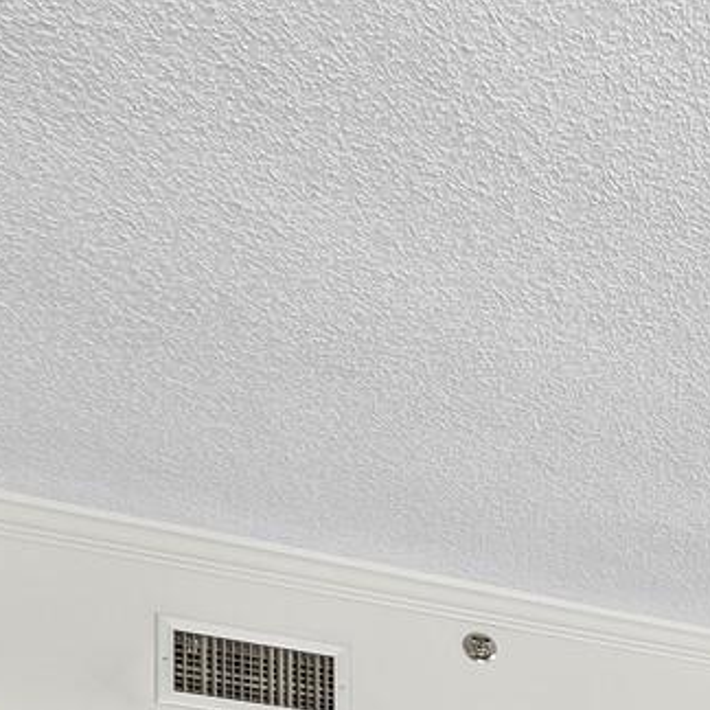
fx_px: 1416
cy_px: 1201
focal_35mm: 61
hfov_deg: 19.9
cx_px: 1299
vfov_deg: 21.2
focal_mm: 7
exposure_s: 1/3
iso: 400
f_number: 11
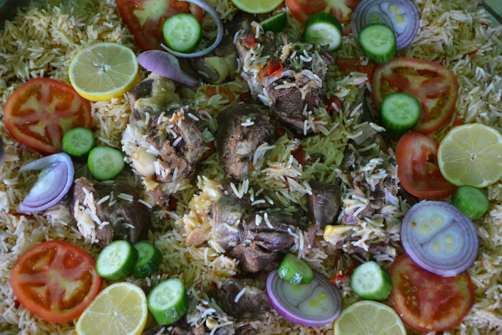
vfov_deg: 12.2
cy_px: 168
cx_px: 251
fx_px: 1569
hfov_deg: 18.2
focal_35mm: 112
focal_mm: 75
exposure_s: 1/60
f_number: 5.3
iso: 1100
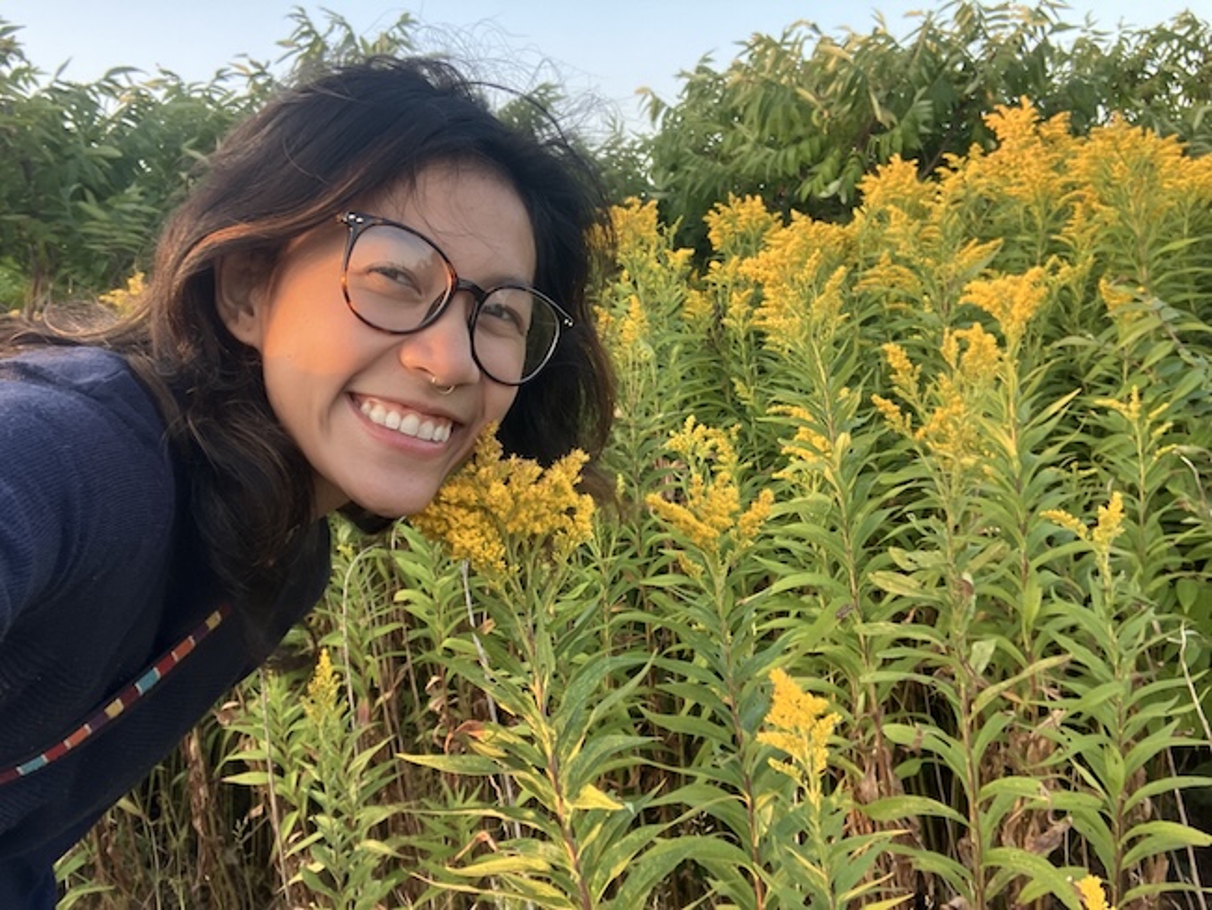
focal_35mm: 32
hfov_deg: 56.8
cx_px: 606
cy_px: 455
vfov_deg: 44.2
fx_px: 1121
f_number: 2.2
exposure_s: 1/121
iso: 50
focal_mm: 2.87
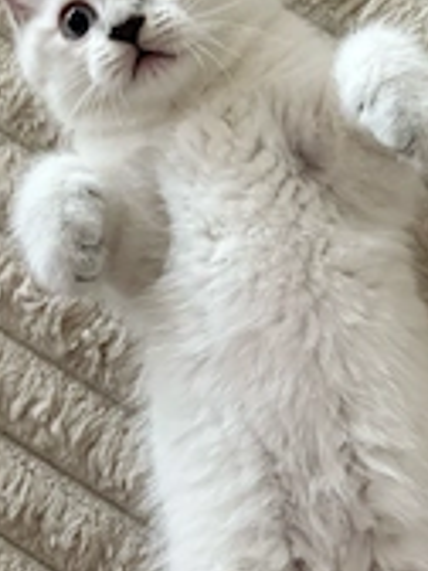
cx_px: 380
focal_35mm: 62
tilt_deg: -82.2
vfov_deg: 31.2
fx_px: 1022
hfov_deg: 23.1
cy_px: 272
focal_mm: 5.96
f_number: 1.6
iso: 320
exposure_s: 1/60
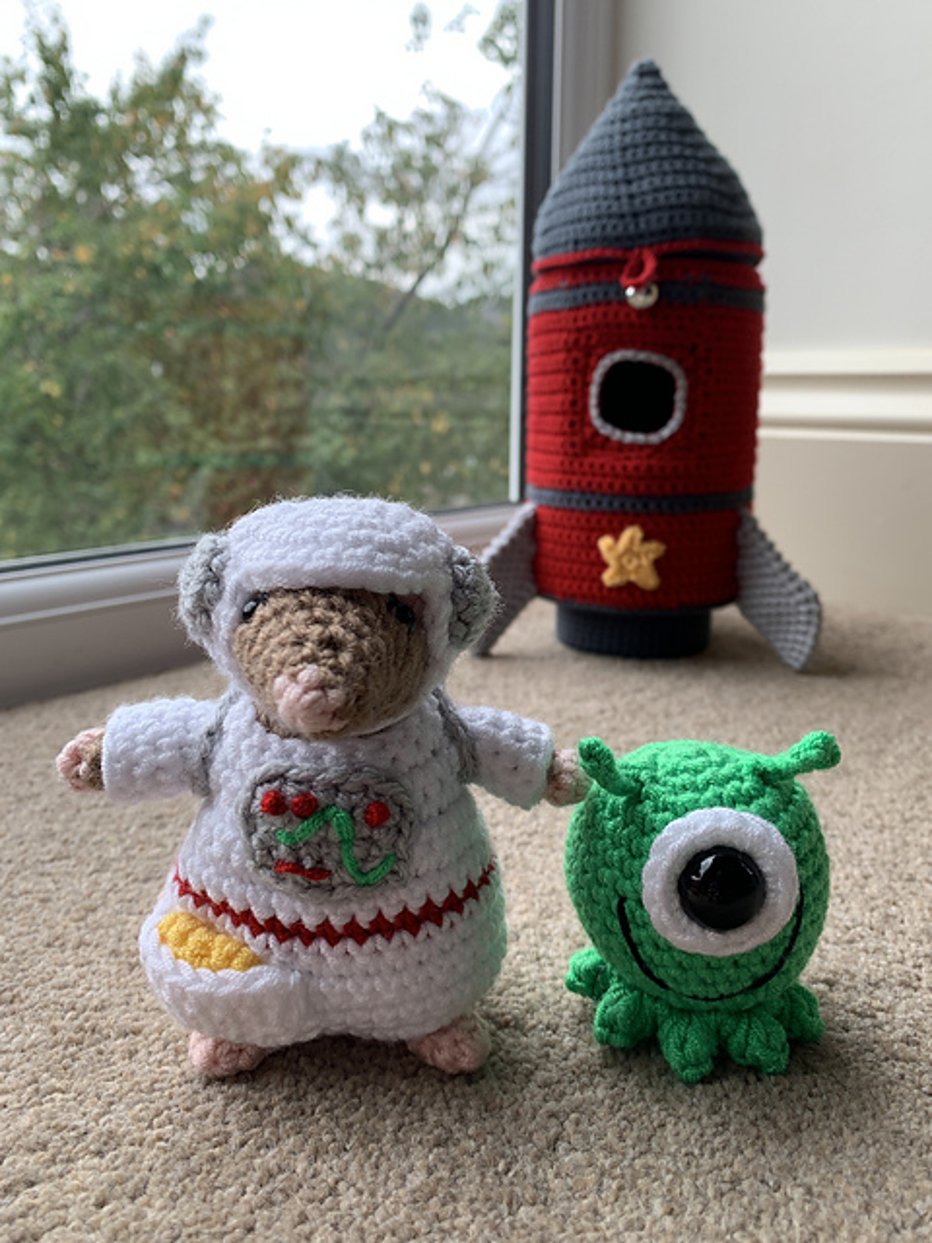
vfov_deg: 67.3
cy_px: 622
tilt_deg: -12.8
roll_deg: +0.3
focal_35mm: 26
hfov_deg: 53.1
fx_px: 933
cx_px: 466
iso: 25
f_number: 1.8
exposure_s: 1/172
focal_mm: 4.25
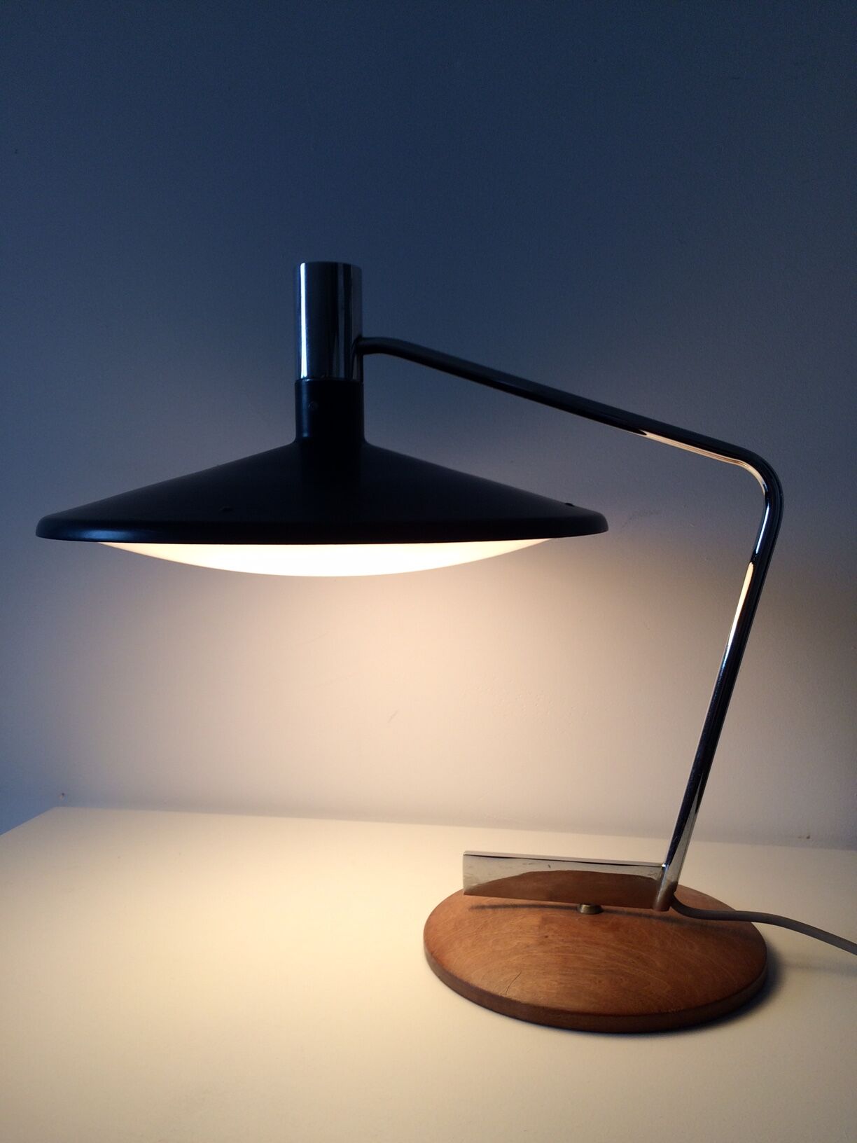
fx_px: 957
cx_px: 428
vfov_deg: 61.7
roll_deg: +1.8
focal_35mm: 29
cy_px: 572
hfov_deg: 48.2
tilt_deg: -4.6
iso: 40
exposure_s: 1/50
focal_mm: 4.15
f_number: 2.2
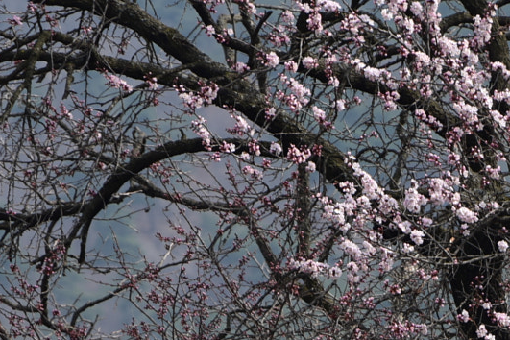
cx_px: 564
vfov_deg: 1.6
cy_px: 524
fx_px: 12027
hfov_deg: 2.4
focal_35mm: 849
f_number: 9
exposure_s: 1/160
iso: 80
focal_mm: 220
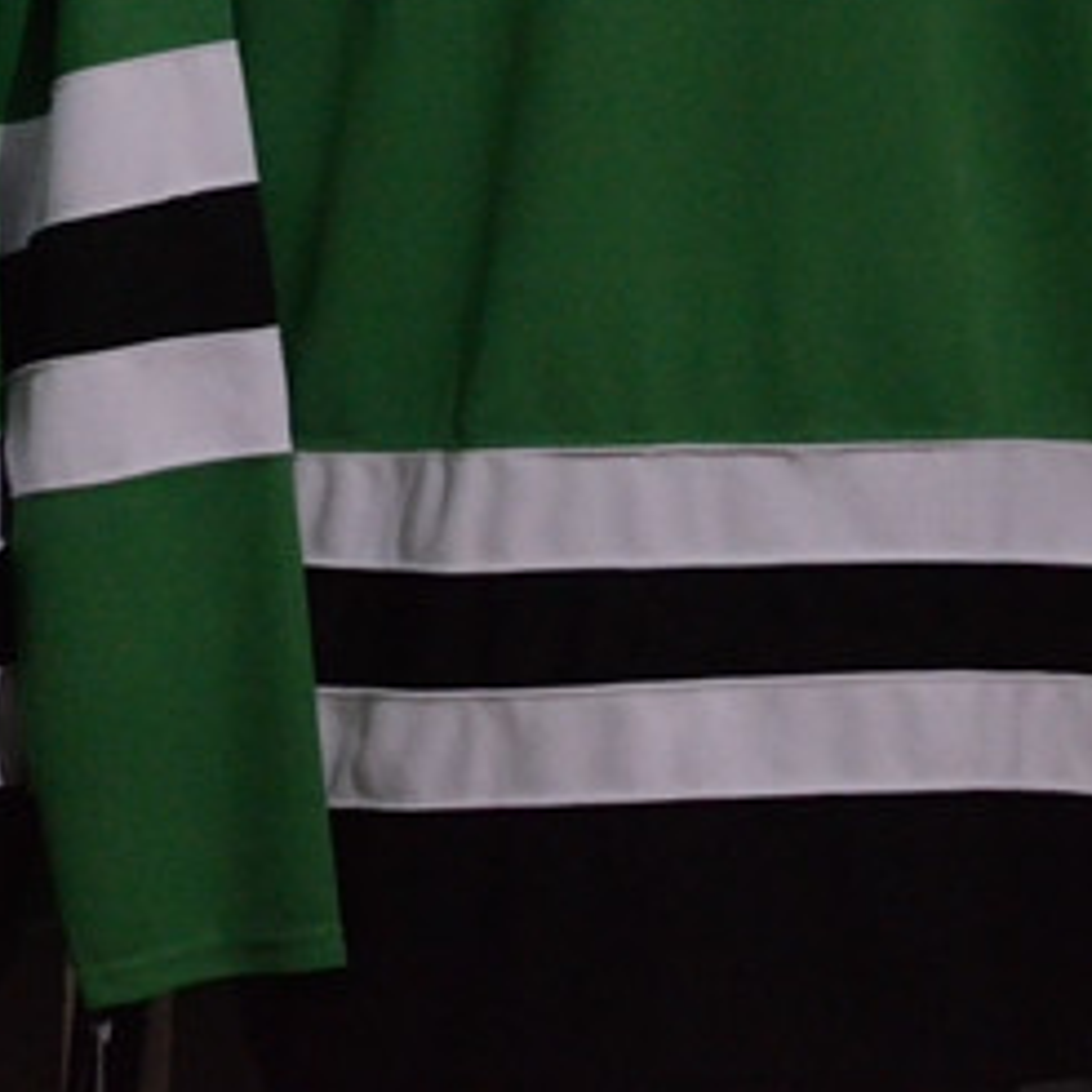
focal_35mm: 157
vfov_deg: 11.0
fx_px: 5603
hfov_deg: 11.0
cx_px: 27
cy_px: 9
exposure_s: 1/60
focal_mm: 38
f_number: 4.2
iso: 4000
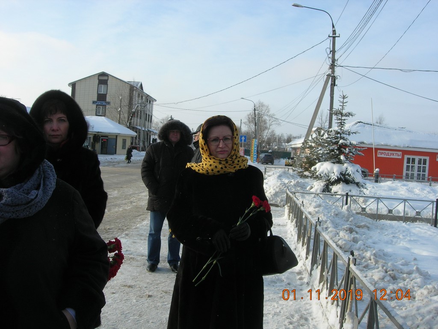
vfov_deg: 37.7
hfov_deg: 49.0
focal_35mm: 38
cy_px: 164
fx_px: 481
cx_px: 219
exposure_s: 1/392
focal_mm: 7.8
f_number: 4.8
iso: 64
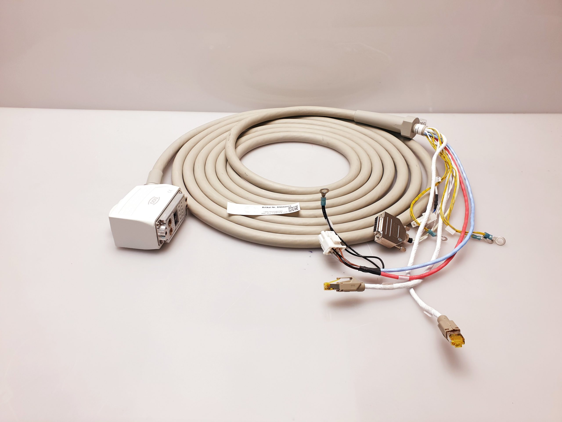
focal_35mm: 26
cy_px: 211
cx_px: 281
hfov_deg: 67.3
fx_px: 422
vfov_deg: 53.1
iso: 50
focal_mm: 4.3
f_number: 2.4
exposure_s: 1/100
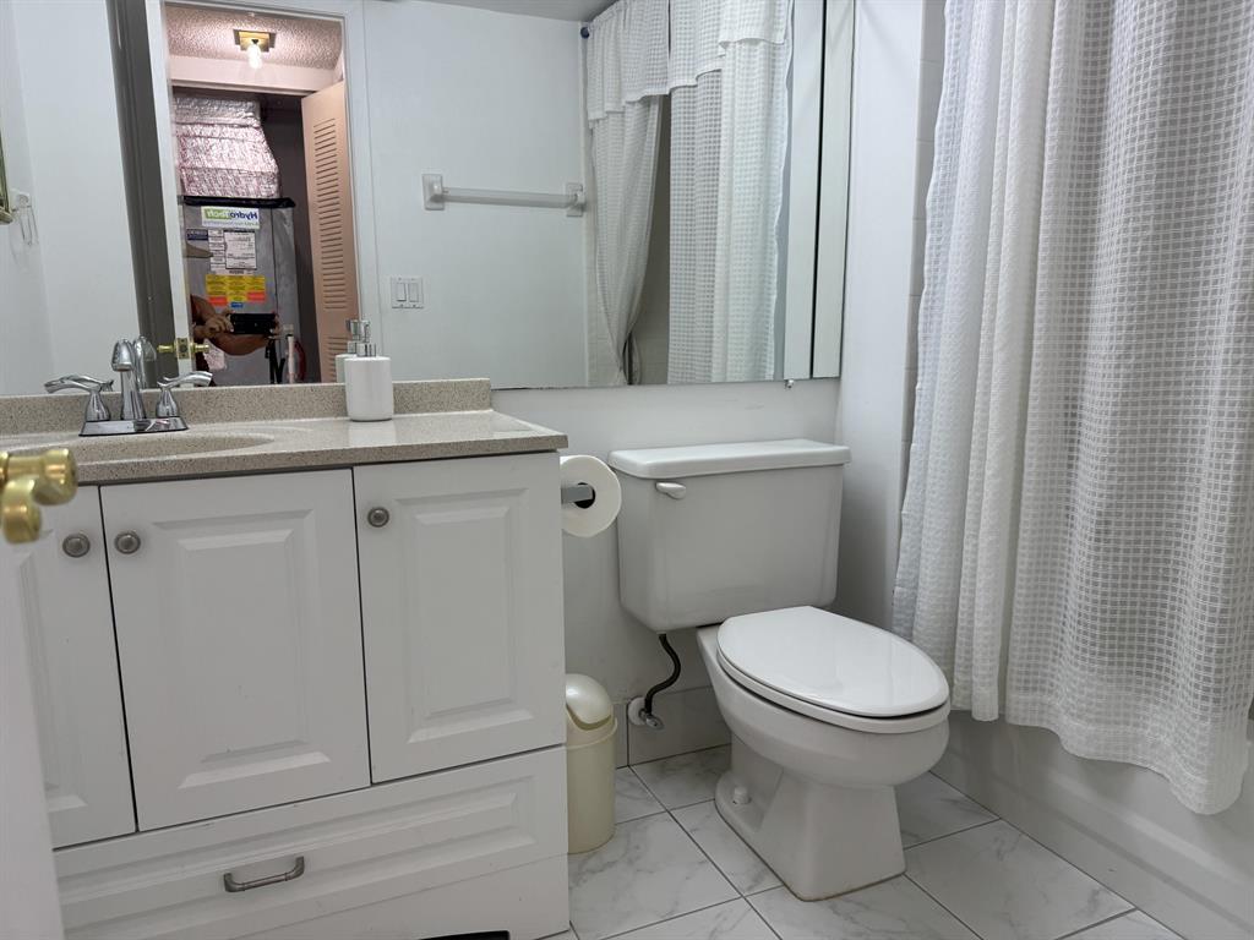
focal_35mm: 24
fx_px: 869
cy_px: 470
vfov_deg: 56.8
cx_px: 627
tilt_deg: -9.7
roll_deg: +0.7
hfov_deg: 71.6
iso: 125
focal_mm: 6.76
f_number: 1.78
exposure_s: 1/120
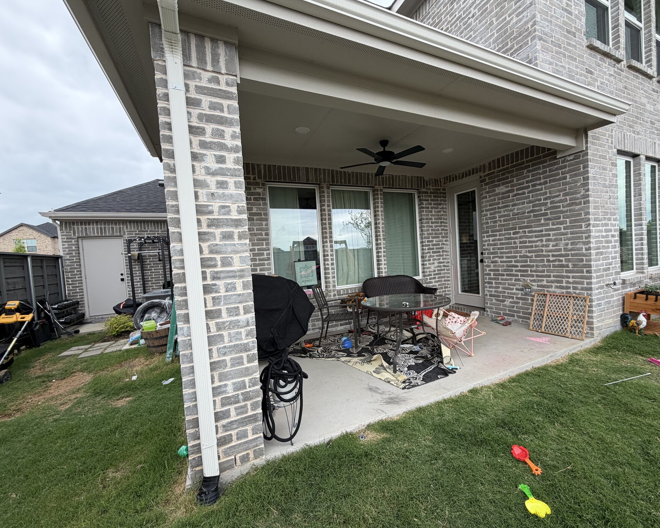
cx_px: 358
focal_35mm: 15
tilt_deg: -2.4
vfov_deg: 84.0
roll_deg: +4.0
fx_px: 293
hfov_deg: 96.6
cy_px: 266
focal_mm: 2.22
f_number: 2.2
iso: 50
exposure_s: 1/121
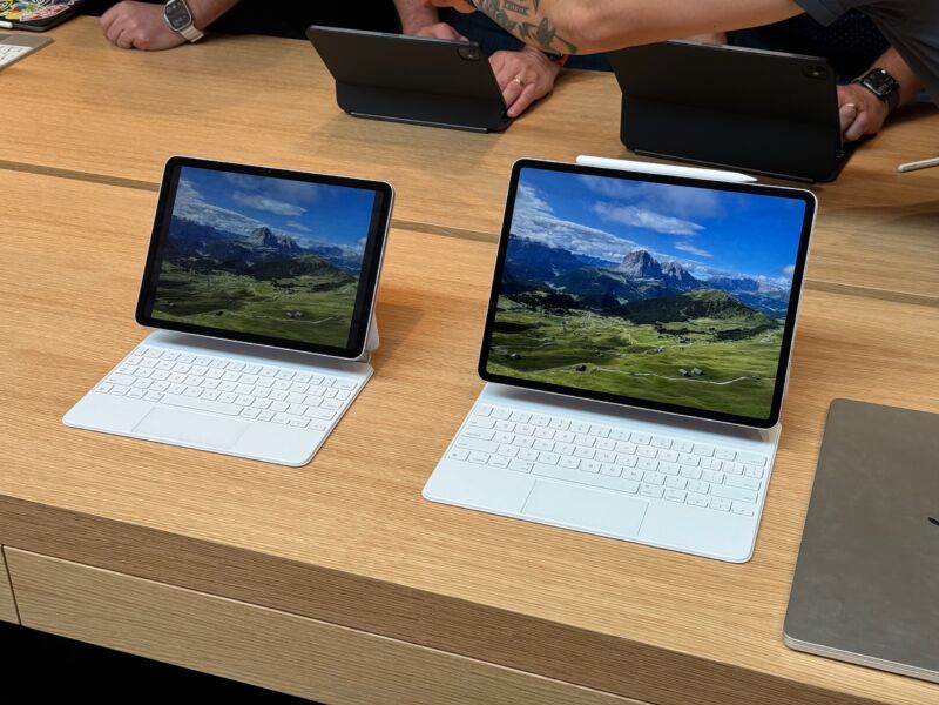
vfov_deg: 30.3
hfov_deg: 39.7
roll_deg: +0.3
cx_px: 470
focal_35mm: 48
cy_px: 352
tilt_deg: -31.4
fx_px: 1302
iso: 100
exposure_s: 1/598
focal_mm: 6.76
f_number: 1.78
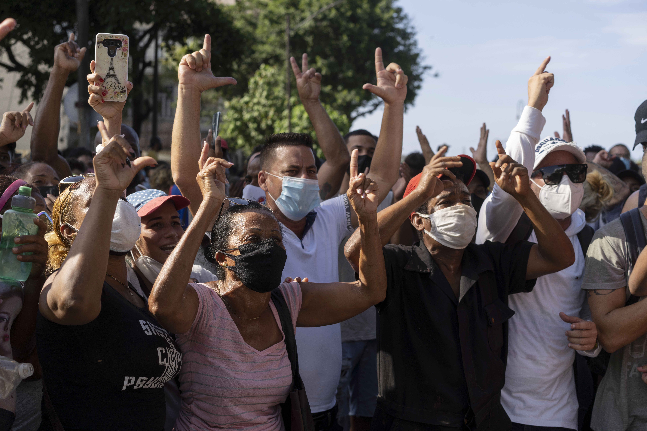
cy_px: 216
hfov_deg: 36.2
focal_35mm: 55
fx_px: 988
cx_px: 324
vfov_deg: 24.6
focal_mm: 55
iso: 100
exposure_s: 1/400
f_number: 5
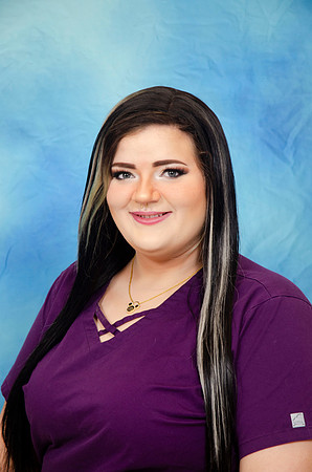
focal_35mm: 105
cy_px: 236
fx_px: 1371
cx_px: 156
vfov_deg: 19.5
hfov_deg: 13.0
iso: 320
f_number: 5.6
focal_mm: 70
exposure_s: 1/60
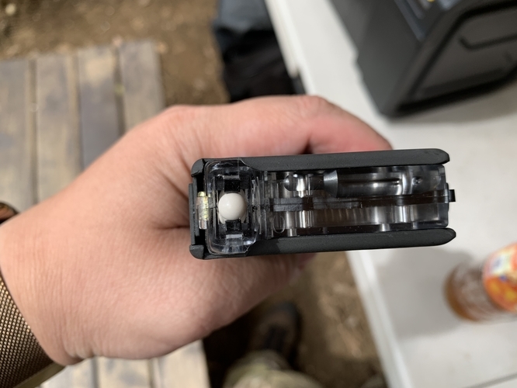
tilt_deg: -68.0
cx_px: 258
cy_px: 194
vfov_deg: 53.1
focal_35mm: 26
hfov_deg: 67.3
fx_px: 388
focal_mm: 4.25
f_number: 1.8
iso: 50
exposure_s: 1/121
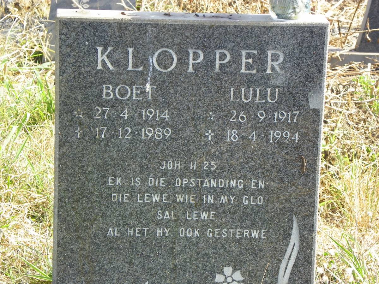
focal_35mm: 137
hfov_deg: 14.4
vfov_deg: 10.8
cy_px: 142
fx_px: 1500
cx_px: 190
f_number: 4.5
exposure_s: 1/80
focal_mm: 24.3
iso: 64
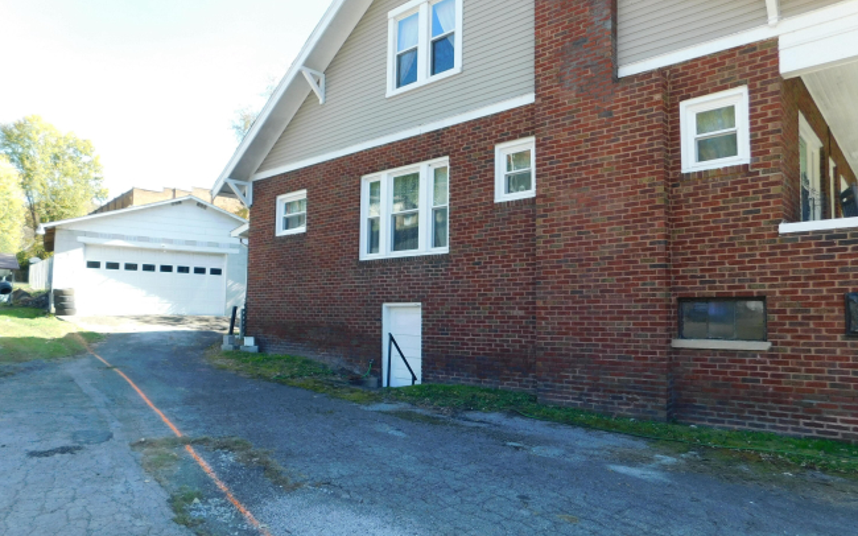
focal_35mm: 25
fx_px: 584
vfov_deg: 49.2
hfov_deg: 72.5
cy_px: 296
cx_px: 419
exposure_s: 1/250
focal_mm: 4
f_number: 3
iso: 125
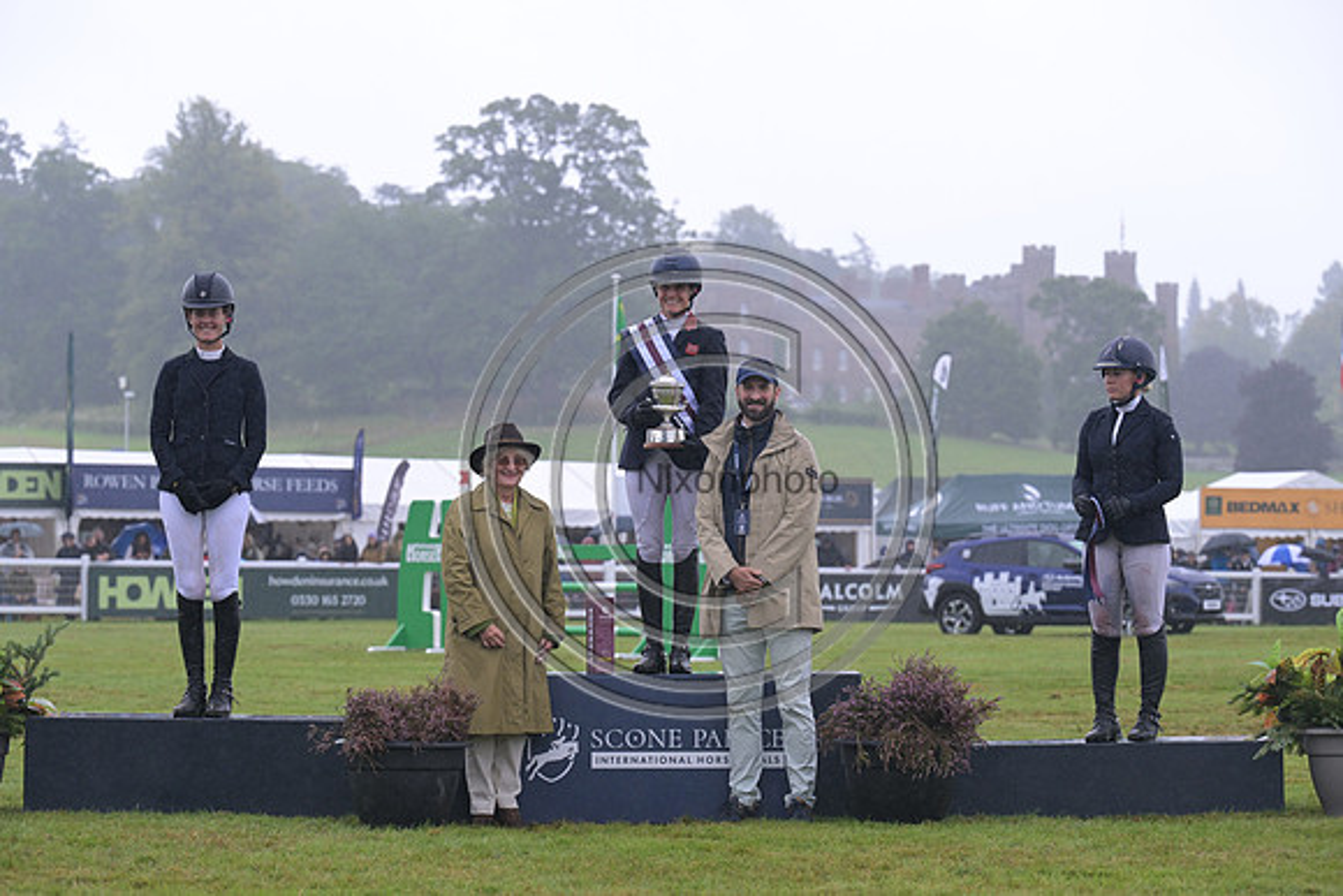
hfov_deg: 17.8
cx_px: 672
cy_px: 448
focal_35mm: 115
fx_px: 4291
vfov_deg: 11.9
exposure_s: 1/1000
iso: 1100
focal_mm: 115
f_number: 5
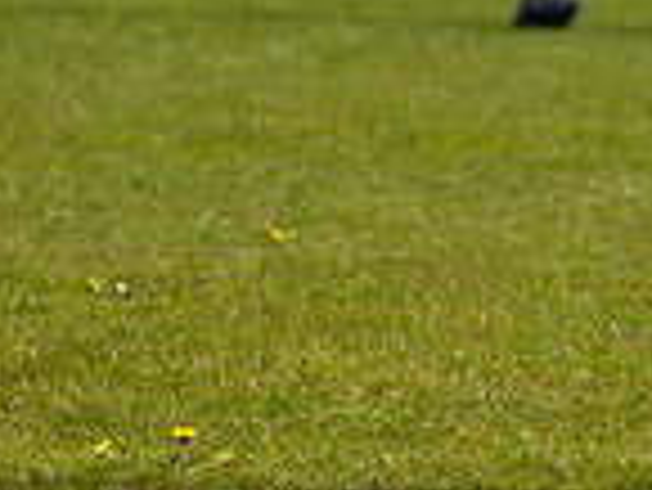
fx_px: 15571
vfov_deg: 1.8
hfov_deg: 2.4
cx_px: 759
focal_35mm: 826
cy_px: -80
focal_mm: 155
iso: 360
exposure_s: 1/6400
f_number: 2.8
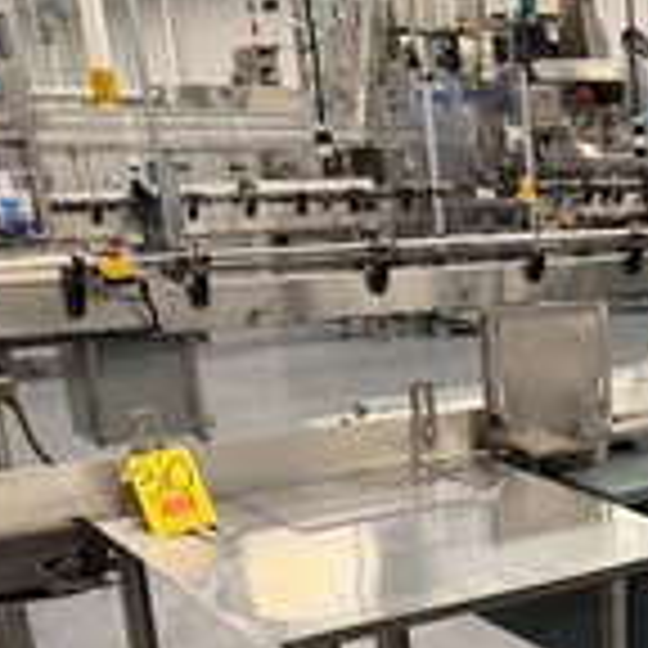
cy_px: 585
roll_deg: -0.2
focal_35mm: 59
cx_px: 828
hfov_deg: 25.3
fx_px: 1250
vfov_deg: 28.0
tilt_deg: -21.9
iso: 200
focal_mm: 6.76
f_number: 1.78
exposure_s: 1/60
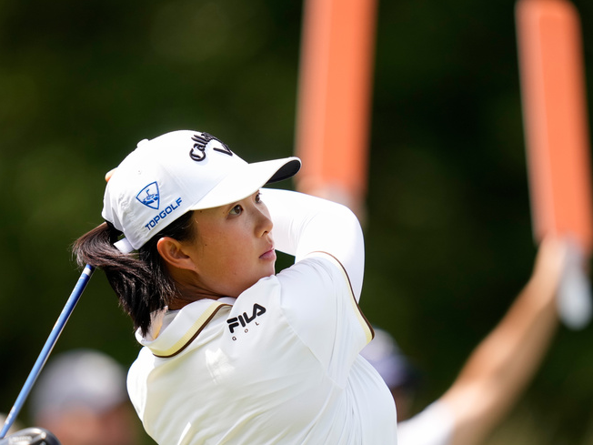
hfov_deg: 3.3
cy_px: 286
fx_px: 10347
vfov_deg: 2.5
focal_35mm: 604
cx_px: 265
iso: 500
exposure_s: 1/4000
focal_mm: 400
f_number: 2.8
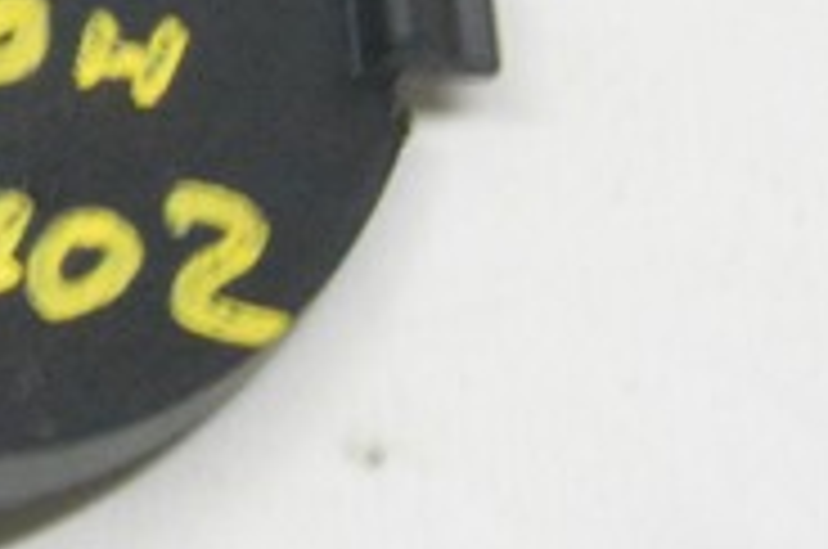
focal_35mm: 317
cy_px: -434
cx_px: -801
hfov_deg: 6.3
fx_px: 7278
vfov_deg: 4.3
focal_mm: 38
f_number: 20
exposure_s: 1/15
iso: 6400
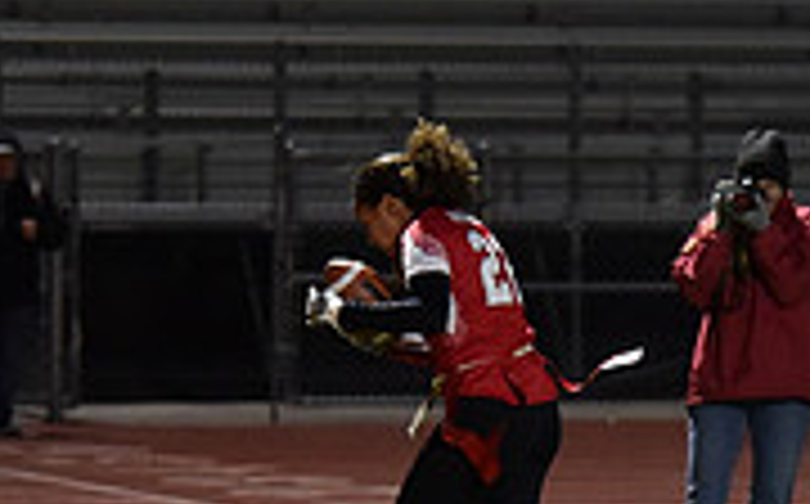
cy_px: 304
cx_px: 464
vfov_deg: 3.8
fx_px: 7606
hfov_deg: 6.1
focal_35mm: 345
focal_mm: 105
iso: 5600
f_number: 2.8
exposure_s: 1/640
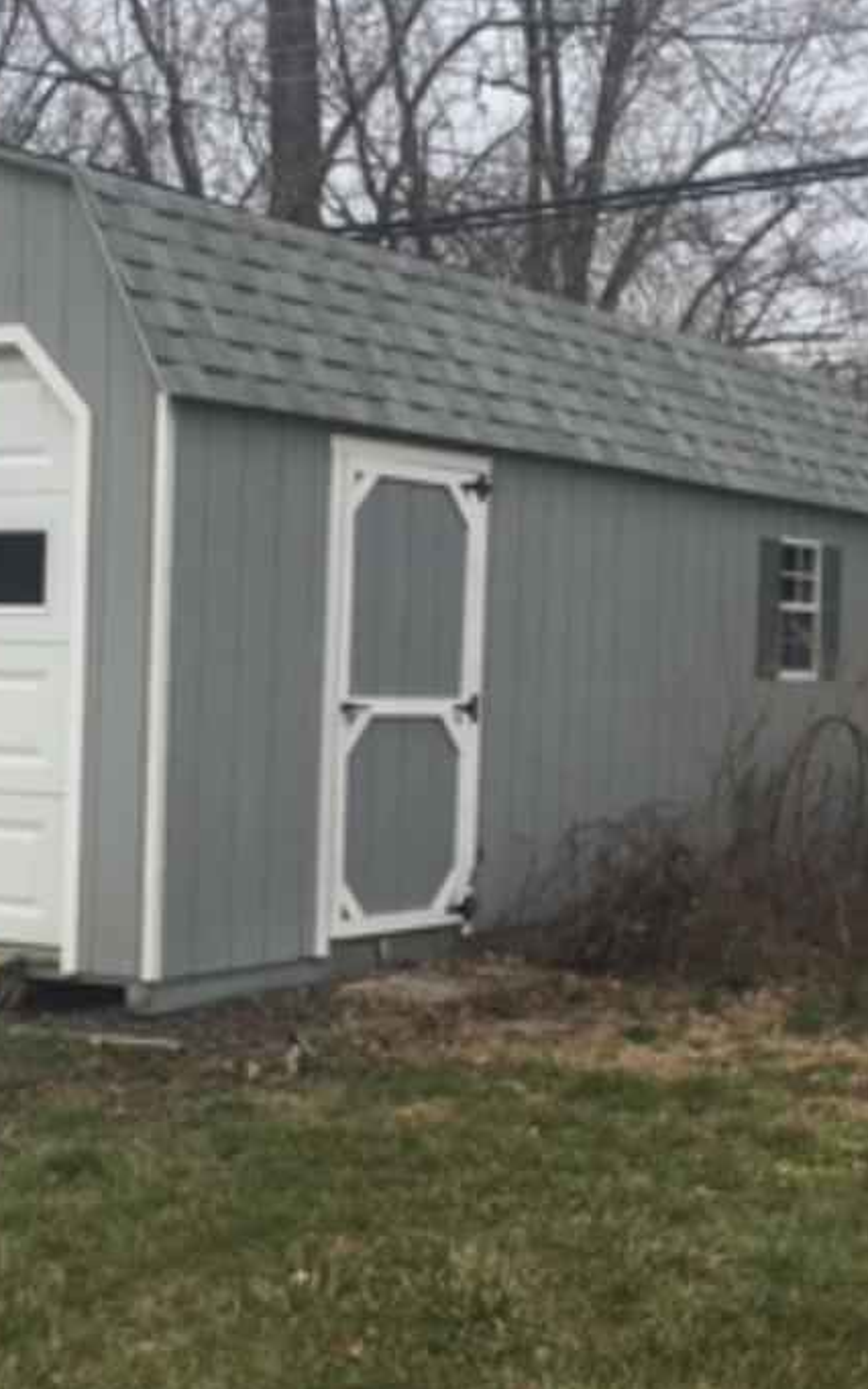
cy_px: 755
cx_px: 656
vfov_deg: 31.5
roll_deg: -1.2
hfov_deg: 19.9
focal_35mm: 65
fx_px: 2459
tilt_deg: -0.1
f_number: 2.2
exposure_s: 1/1202
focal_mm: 4.15
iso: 25
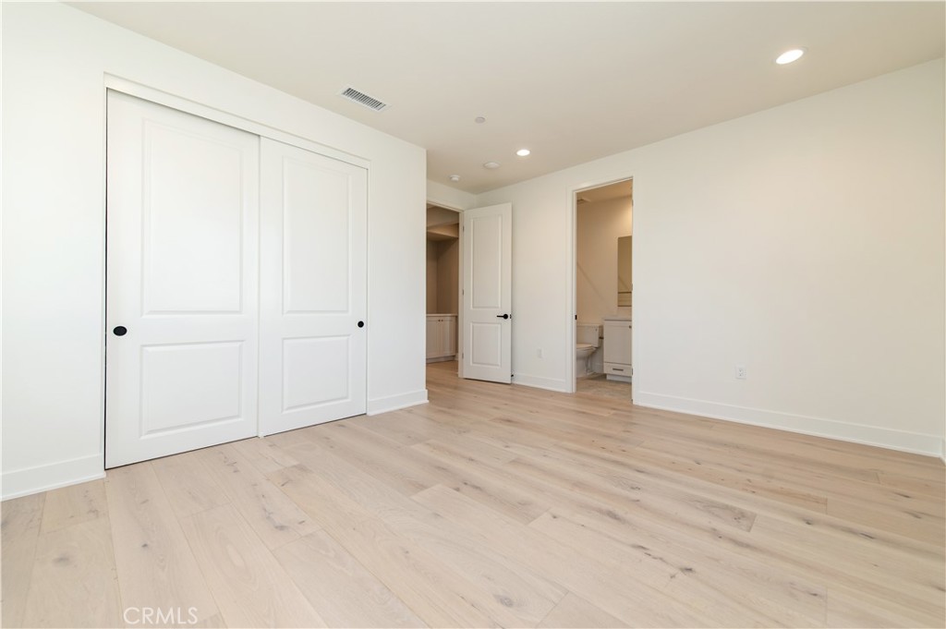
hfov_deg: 104.3
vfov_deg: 81.1
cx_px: 473
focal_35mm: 14
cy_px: 314
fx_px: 368
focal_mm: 14
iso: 200
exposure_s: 1/80
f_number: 4.5
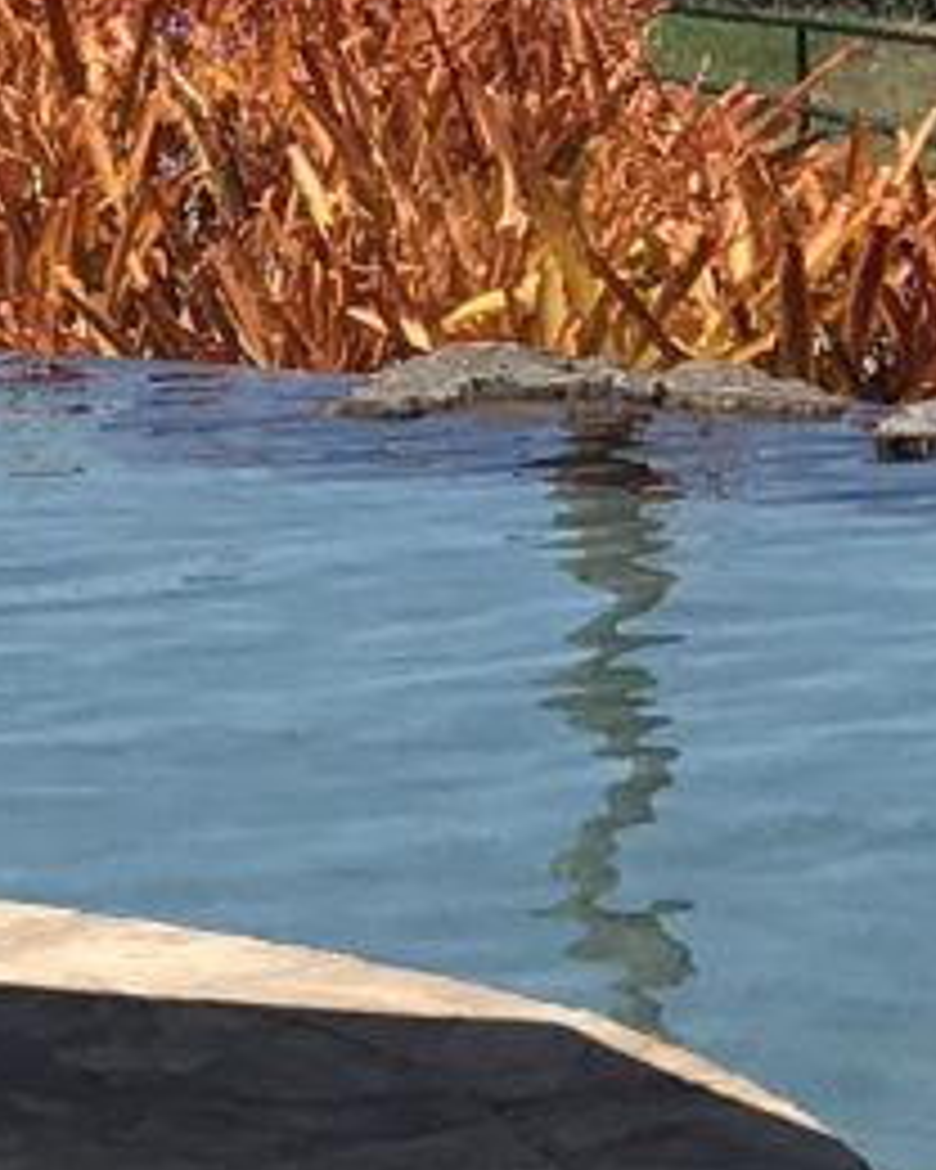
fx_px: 7445
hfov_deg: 7.0
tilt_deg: +1.2
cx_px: -891
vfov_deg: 8.8
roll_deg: +0.7
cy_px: -576
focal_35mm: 215
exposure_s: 1/3690
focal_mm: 3.99
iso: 20
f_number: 1.8
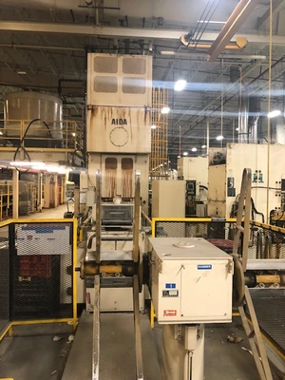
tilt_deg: +2.4
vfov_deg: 63.4
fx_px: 307
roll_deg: -1.5
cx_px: 142
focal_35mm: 28
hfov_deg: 49.7
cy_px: 190
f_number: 1.8
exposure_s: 1/60
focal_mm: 3.99
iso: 250
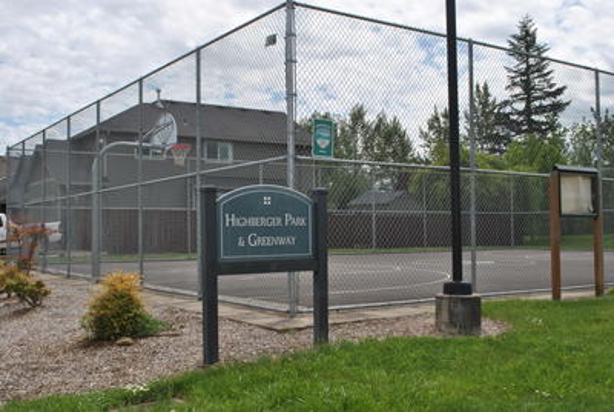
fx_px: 666
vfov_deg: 34.3
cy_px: 206
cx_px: 307
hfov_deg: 49.5
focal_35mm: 39
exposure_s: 1/200
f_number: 11
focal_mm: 26
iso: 100
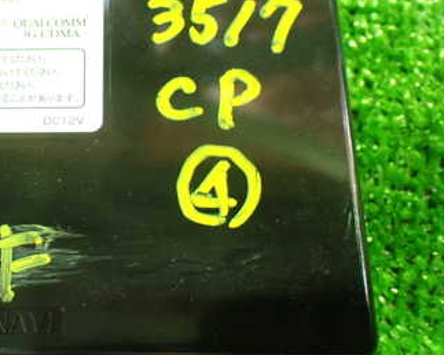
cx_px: 84
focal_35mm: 58
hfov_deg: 31.6
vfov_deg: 26.1
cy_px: 127
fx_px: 762
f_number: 2.4
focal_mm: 5.79
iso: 1250
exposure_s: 1/30
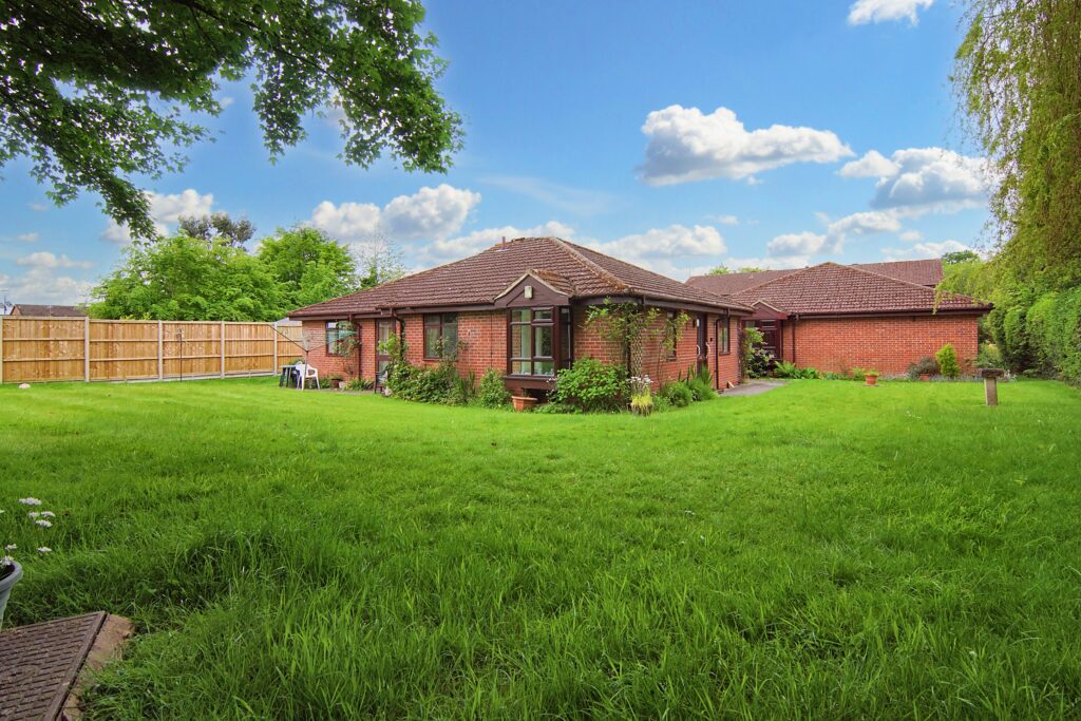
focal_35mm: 16
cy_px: 360
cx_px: 540
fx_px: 495
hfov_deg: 95.0
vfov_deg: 72.1
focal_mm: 11
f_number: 11
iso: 100
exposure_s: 1/50
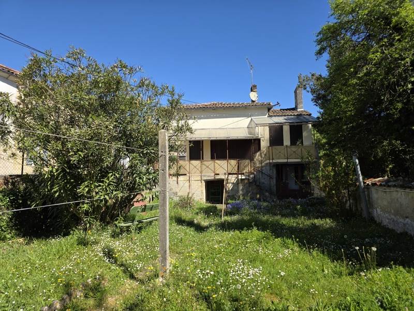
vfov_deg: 58.9
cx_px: 207
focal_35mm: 23
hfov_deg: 73.9
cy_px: 156
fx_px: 275
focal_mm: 6.3
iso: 80
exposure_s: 1/3891
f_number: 1.7
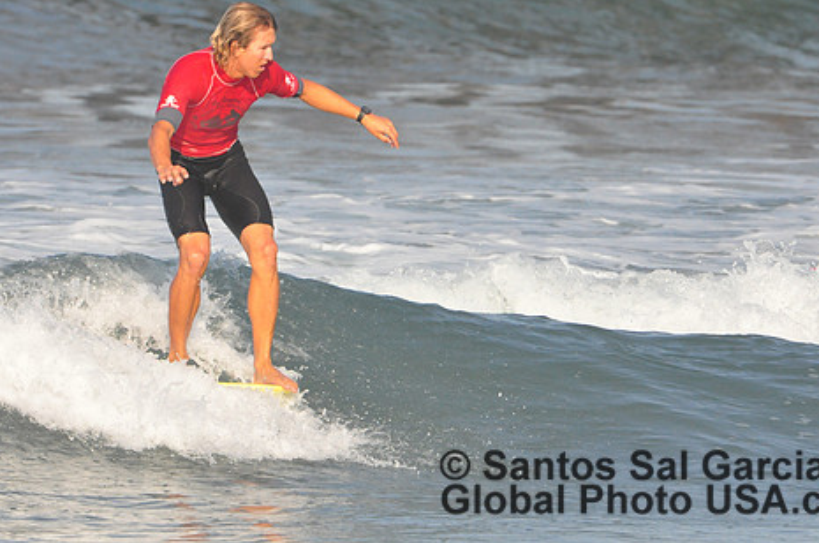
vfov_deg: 1.3
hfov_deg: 2.0
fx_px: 23384
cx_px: 412
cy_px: 225
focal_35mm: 1030
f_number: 11
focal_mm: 550
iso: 1250
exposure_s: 1/1250
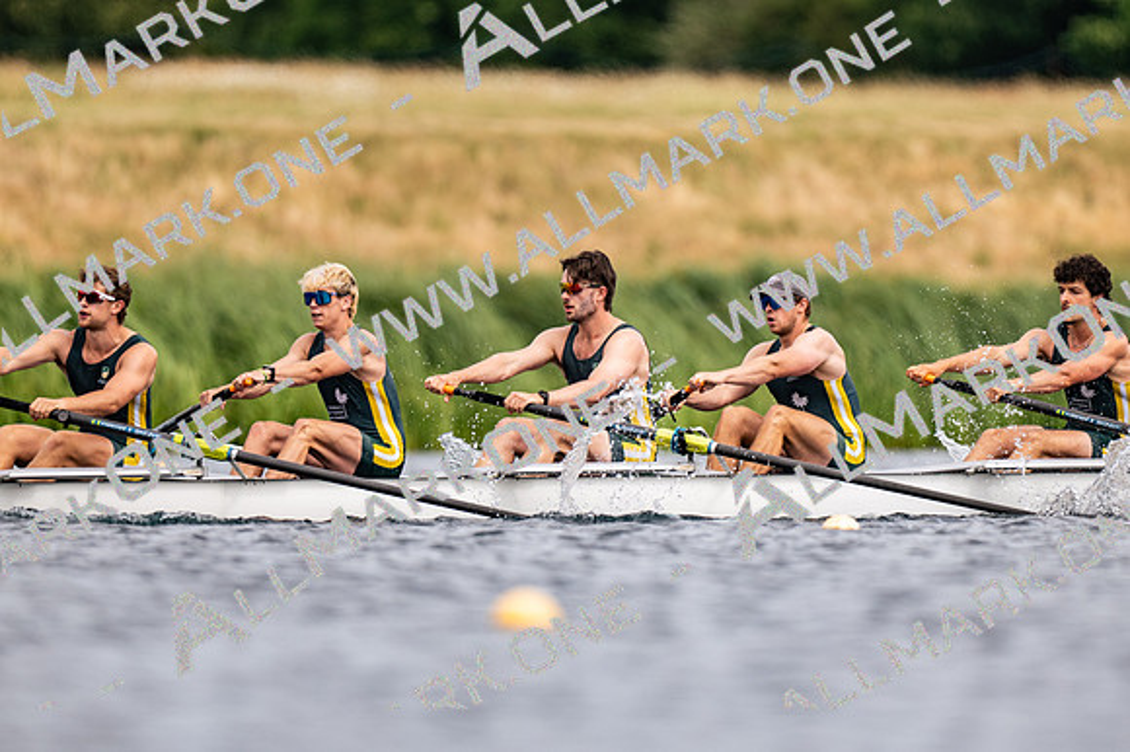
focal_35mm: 900
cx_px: 565
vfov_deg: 1.5
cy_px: 376
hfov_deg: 2.3
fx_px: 28239
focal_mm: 600
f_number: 4
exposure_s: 1/2500
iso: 220
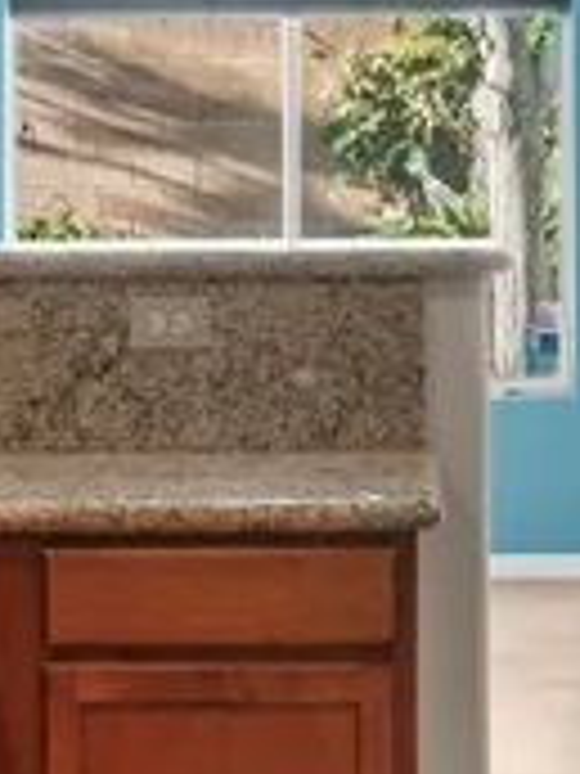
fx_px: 2815
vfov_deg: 15.5
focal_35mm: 126
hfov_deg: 11.8
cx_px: 346
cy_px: 151
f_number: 8
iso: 400
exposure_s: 1/4
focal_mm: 22
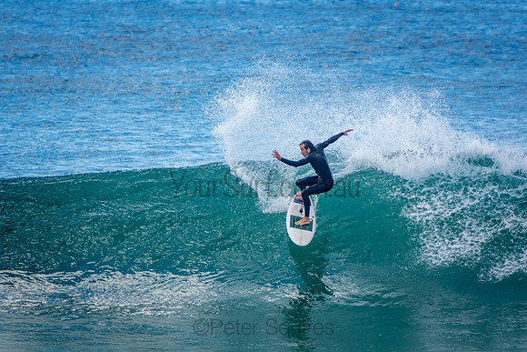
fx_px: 8785
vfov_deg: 2.3
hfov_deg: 3.4
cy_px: 176
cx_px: 264
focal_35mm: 600
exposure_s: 1/2000
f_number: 5.6
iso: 560
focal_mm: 400
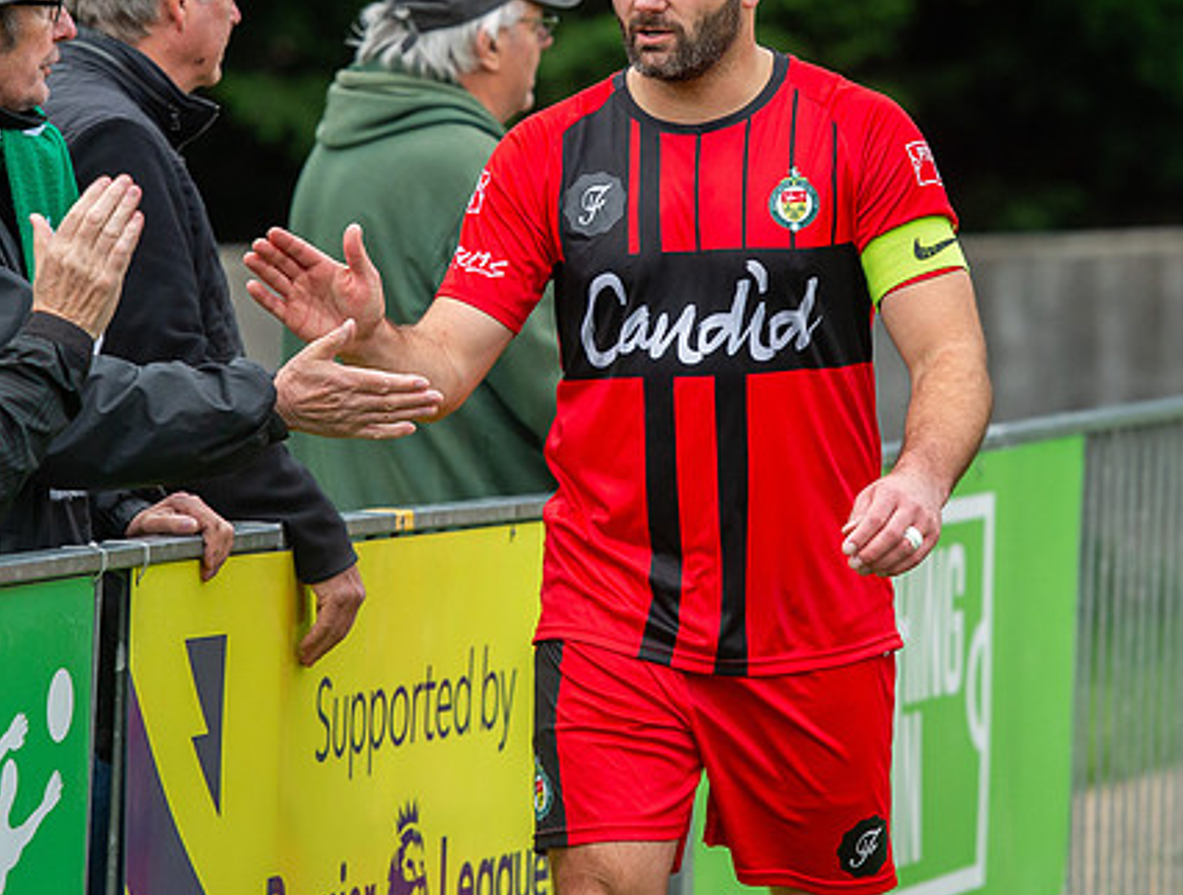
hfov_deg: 6.5
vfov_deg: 4.9
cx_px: 706
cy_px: 229
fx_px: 10421
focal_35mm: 304
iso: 1600
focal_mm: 175
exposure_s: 1/1000
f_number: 4
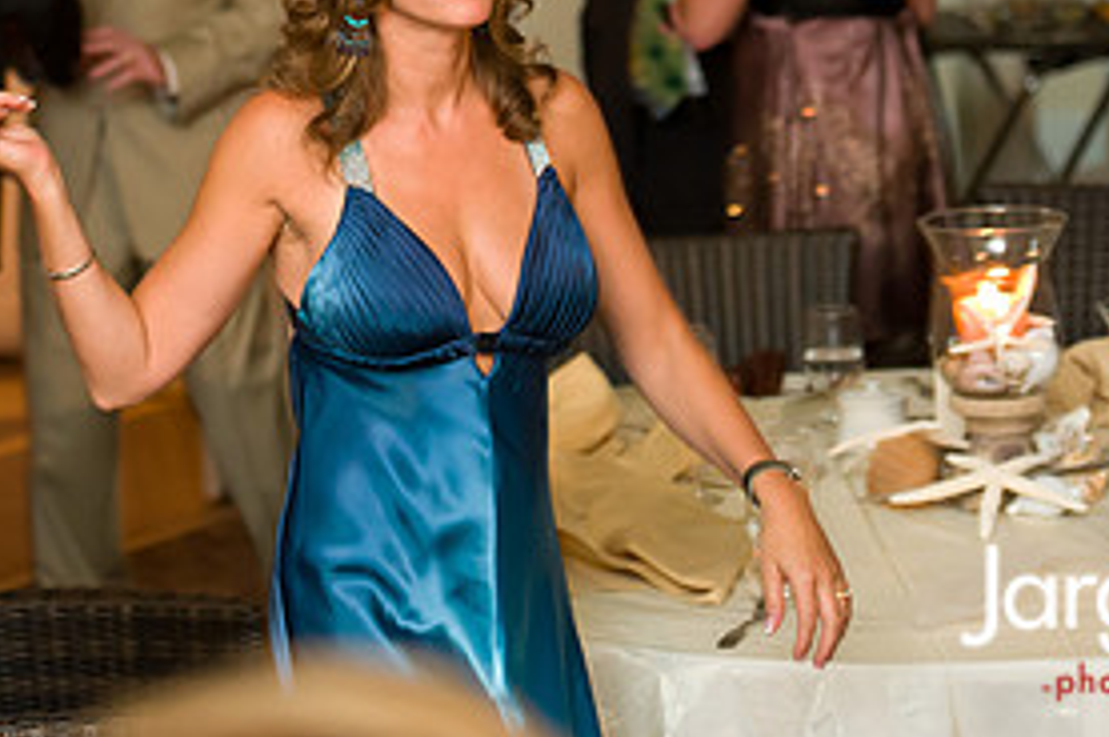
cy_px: -16
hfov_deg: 13.1
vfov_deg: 8.7
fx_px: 4831
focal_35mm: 157
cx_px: 344
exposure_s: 1/50
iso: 1600
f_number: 2.8
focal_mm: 75
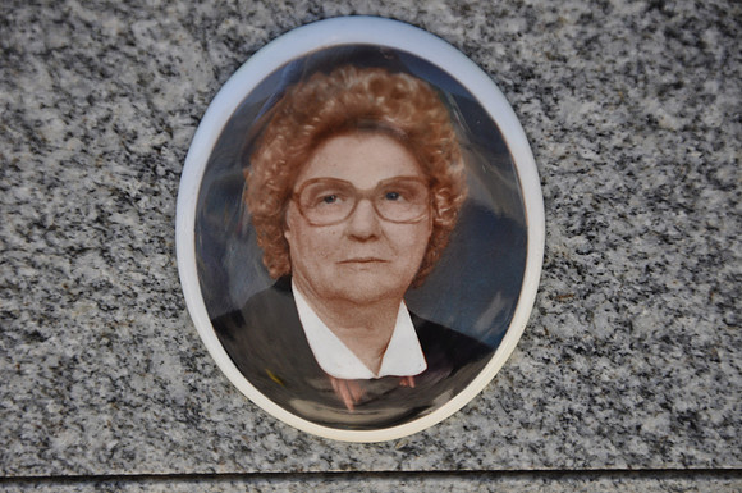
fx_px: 3242
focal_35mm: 158
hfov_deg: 13.1
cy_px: 246
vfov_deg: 8.7
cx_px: 371
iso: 450
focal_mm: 105
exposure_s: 1/250
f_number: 5.6
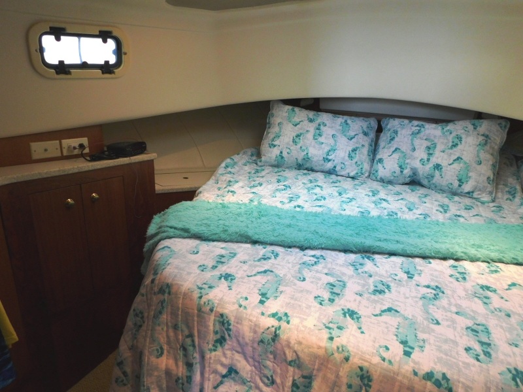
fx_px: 347
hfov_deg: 73.9
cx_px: 262
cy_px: 196
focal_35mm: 23
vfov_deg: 58.9
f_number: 3
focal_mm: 4
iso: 250
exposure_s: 1/30
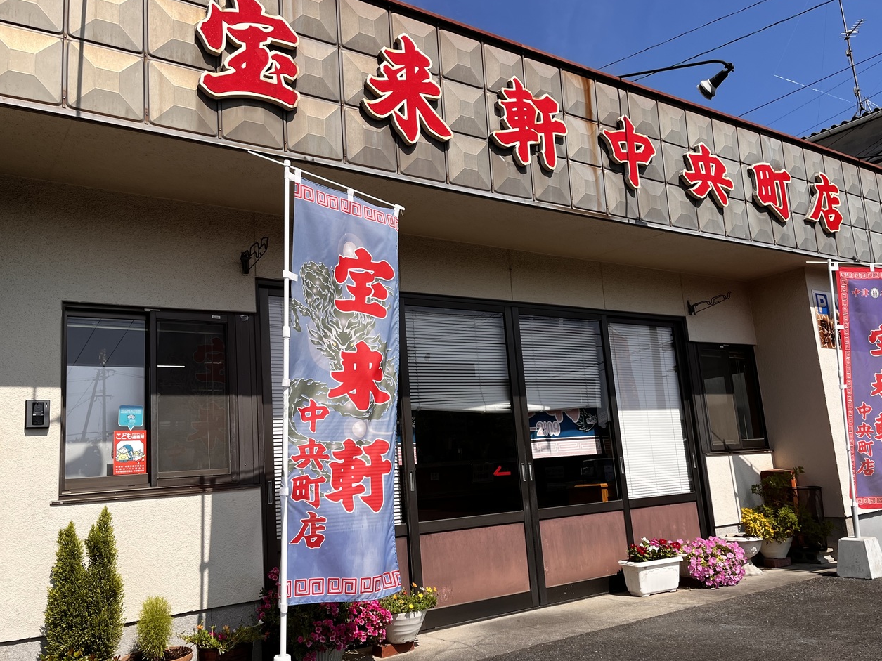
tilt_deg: +10.3
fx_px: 739
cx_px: 442
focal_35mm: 29
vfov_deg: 48.2
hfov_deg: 61.7
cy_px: 350
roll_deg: +5.0
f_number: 1.6
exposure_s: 1/3876
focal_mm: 5.1
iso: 50
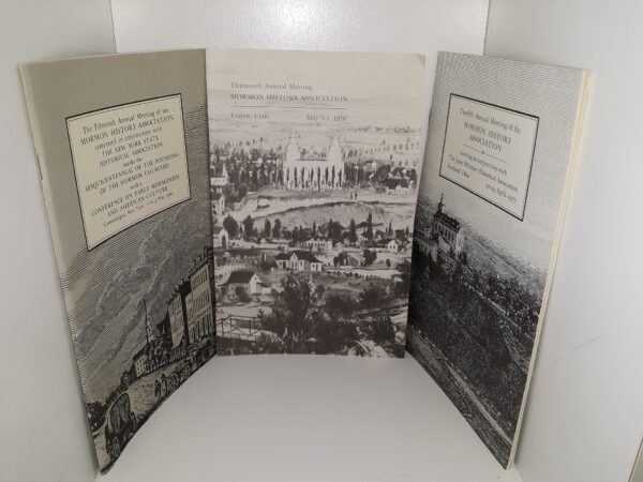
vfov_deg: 49.7
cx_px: 322
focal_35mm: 28
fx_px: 520
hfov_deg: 63.4
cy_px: 241
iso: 40
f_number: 1.7
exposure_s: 1/155
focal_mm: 3.7
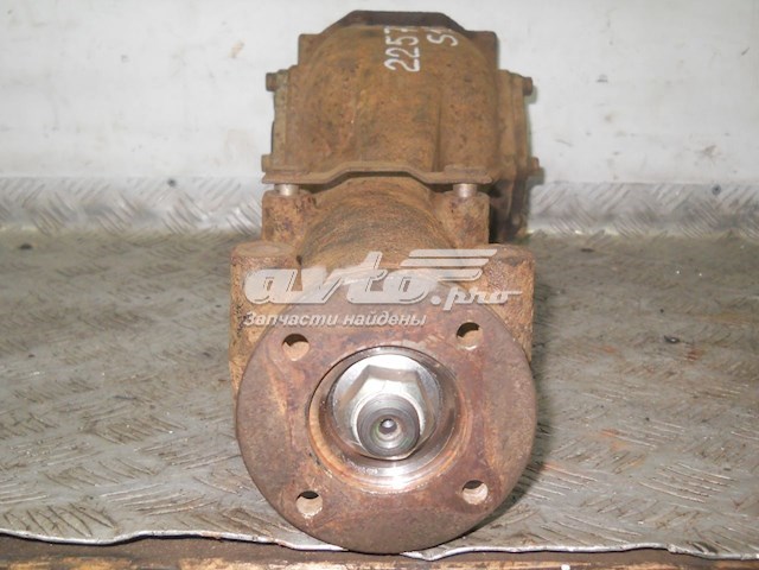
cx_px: 380
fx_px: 899
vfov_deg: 35.1
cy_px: 285
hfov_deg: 45.8
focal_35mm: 41
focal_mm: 6.72
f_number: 5.5
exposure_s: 1/30
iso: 200
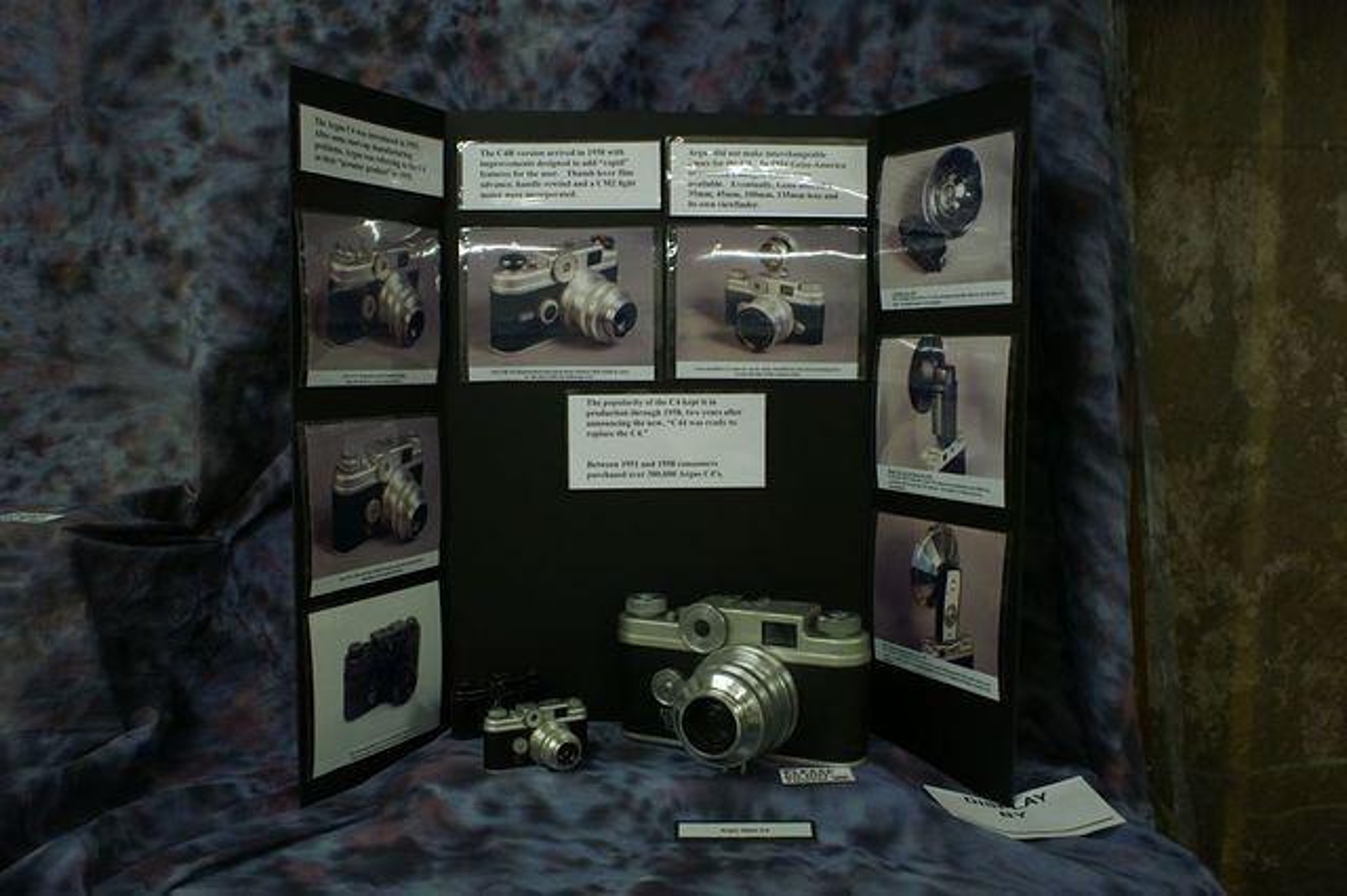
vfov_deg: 43.6
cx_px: 674
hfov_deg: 62.0
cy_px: 448
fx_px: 1122
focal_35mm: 30
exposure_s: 1/40
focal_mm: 20
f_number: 4
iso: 320
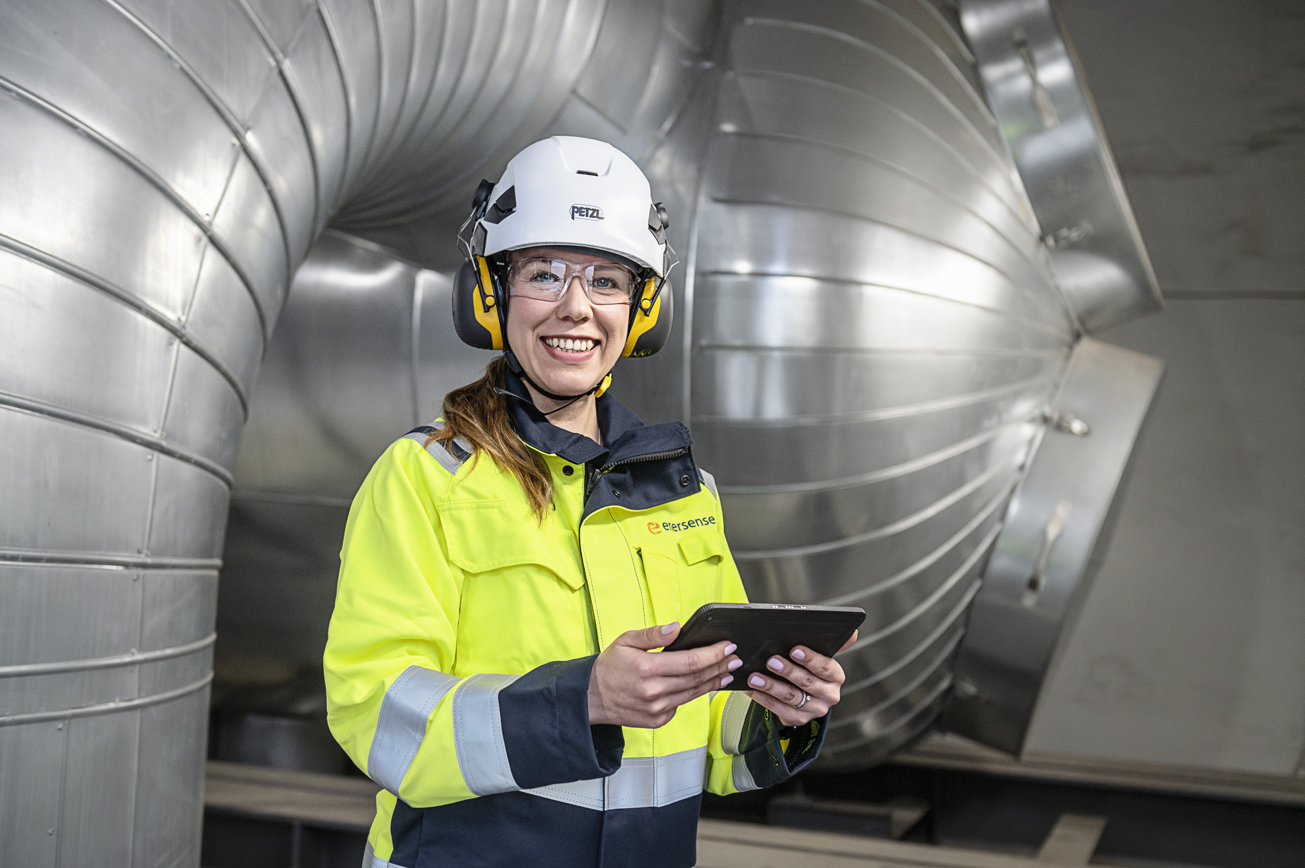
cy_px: 434
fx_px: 1594
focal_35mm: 44
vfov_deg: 30.5
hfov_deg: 44.5
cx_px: 652
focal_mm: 44
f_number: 3.5
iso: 1600
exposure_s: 1/1250
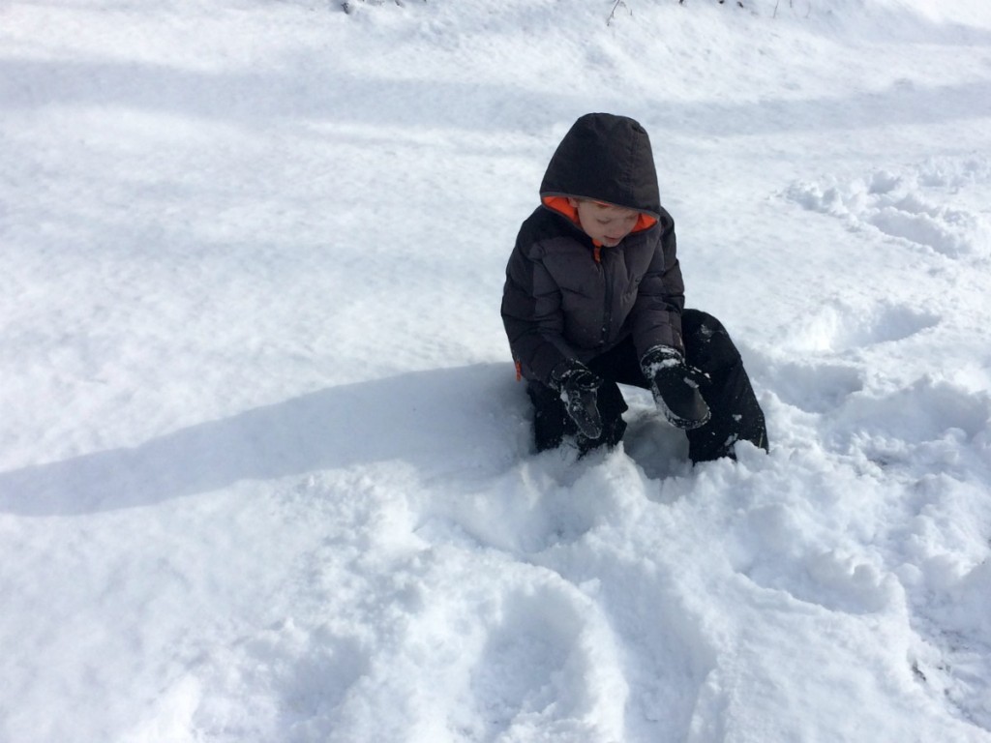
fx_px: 830
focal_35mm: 29
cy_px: 372
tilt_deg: -27.6
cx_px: 496
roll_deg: +2.1
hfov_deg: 61.7
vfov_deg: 48.2
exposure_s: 1/2740
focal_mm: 4.15
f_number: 2.2
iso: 32
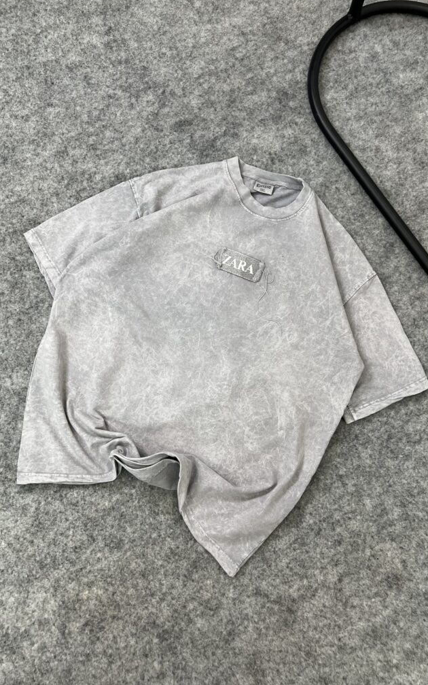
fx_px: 523
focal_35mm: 28
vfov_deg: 66.5
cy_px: 339
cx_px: 217
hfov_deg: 44.5
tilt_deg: -79.1
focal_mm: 5.7
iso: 80
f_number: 1.5
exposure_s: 1/100
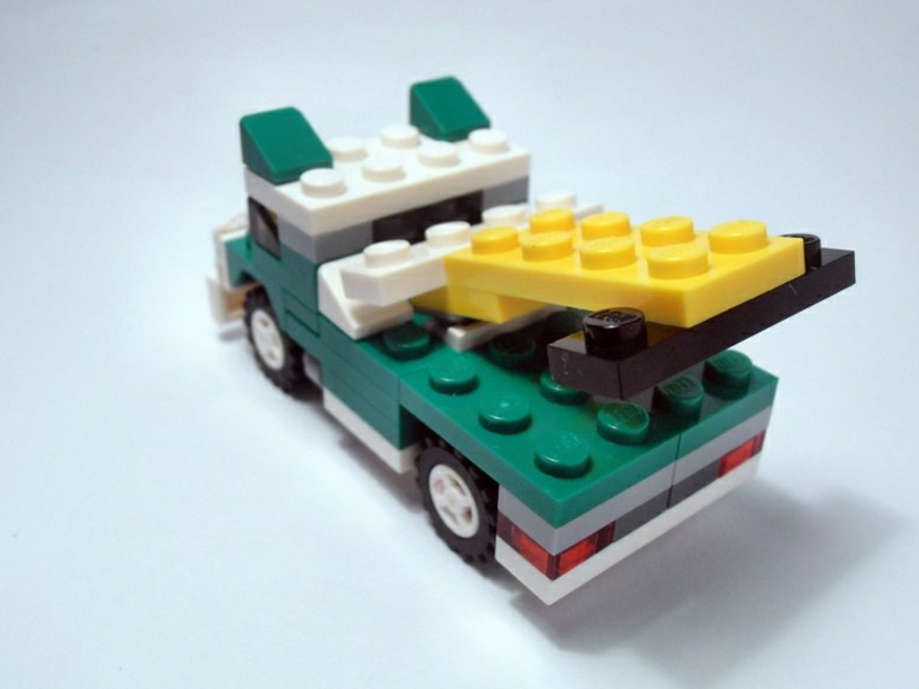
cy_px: 337
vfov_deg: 37.7
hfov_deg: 49.0
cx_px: 468
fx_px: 1009
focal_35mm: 38
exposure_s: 1/80
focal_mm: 6.61
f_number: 3.9
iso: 80
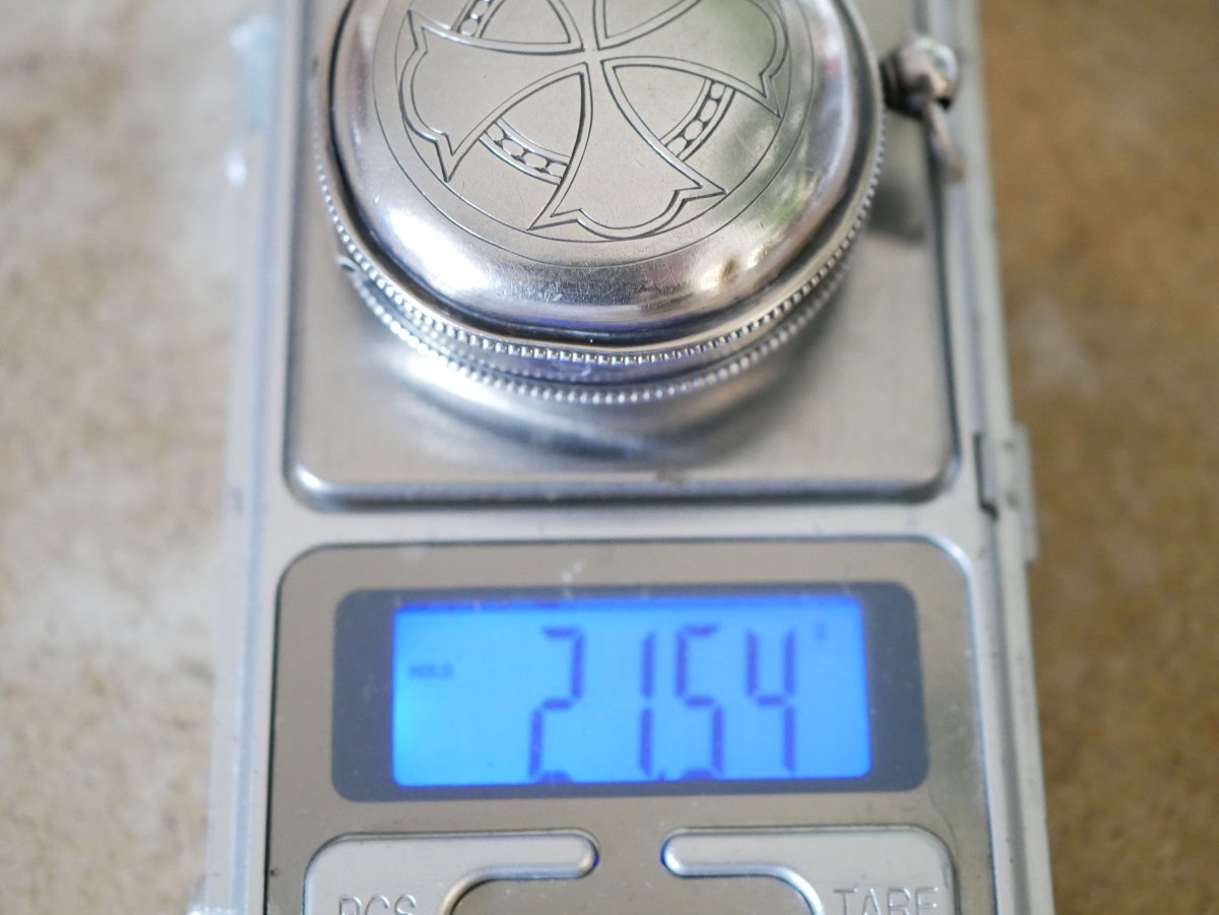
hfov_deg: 32.2
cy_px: 458
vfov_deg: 24.4
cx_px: 610
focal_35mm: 60
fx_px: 2114
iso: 3200
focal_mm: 30
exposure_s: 1/60
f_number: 3.5
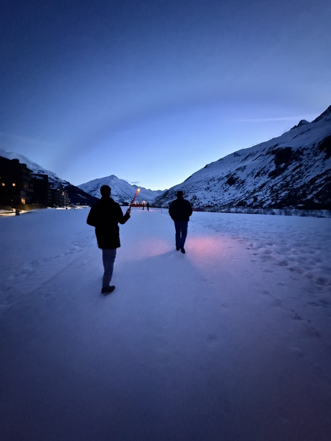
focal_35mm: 14
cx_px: 166
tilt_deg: -3.7
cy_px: 220
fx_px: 178
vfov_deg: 102.1
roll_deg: -0.4
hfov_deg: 85.7
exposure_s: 1/40
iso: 1600
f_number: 2.2
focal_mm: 2.22
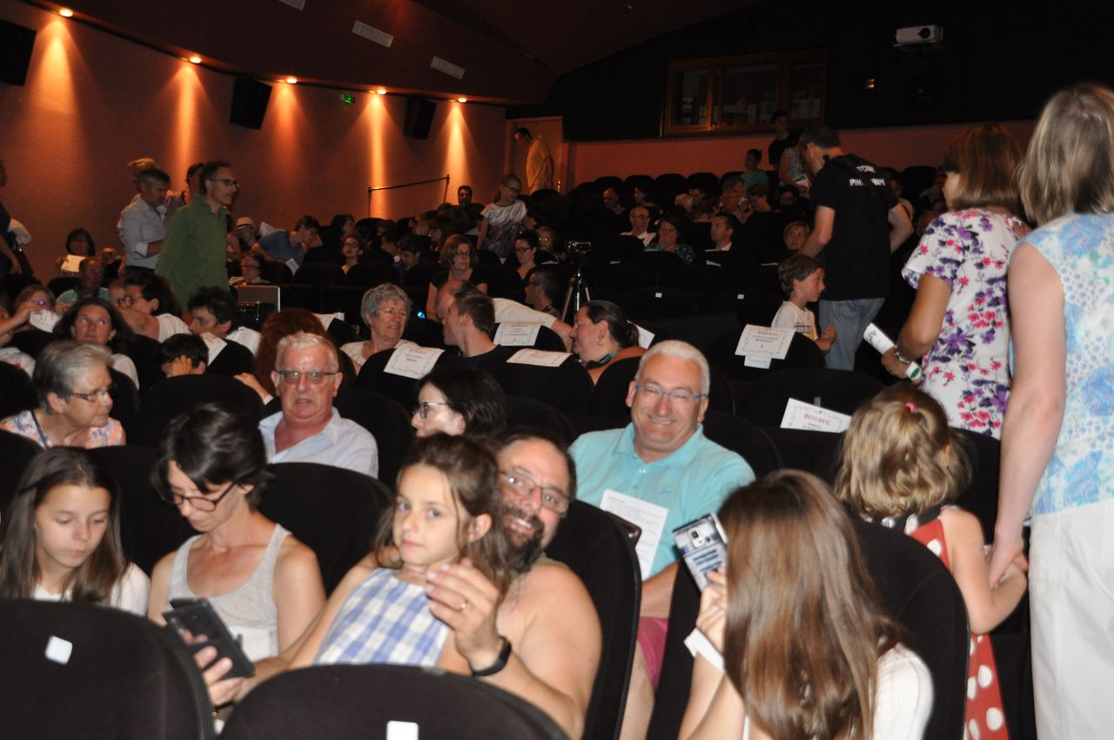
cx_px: 557
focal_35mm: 45
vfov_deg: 29.8
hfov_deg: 43.7
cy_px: 370
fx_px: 1391
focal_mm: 30
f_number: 4.2
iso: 800
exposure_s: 1/60
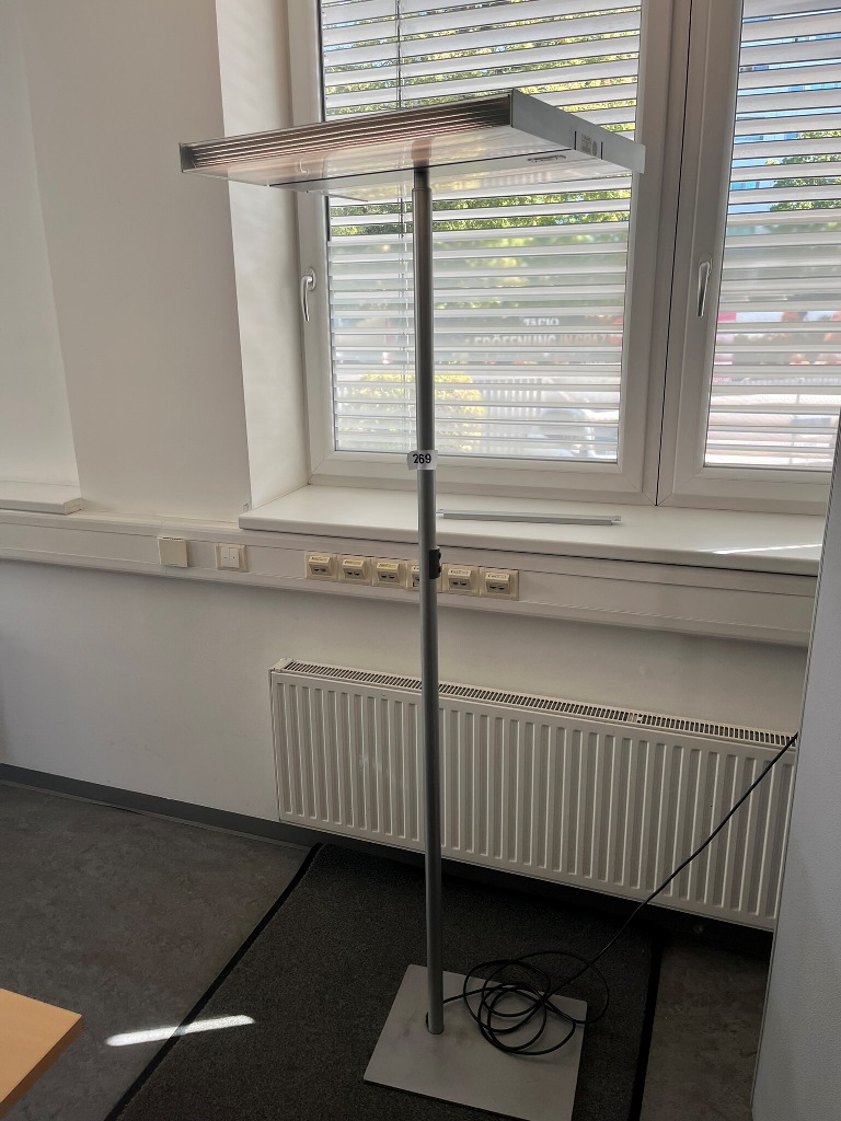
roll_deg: +1.3
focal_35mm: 26
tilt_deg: -15.7
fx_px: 842
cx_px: 420
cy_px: 560
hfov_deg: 53.1
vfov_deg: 67.3
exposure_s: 1/122
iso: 40
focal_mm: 5.1
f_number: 1.6
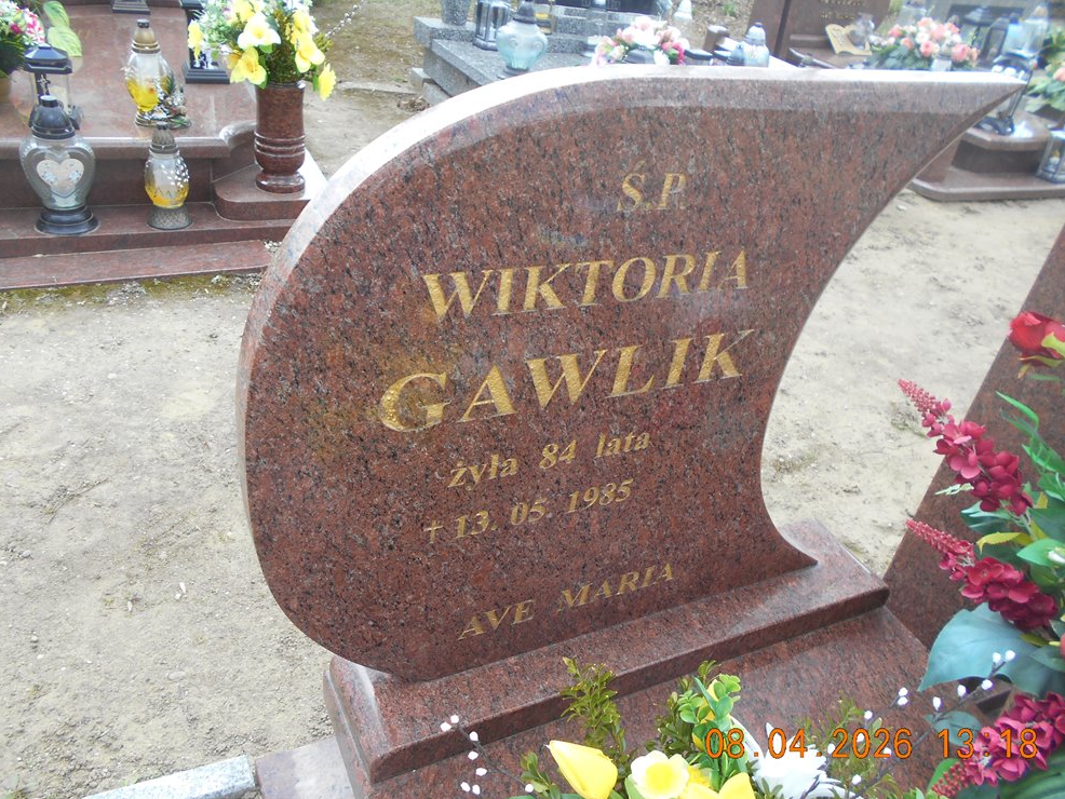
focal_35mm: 27
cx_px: 525
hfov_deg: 65.3
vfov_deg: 51.4
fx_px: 831
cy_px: 414
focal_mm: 4.6
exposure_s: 1/125
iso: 80
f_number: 3.2
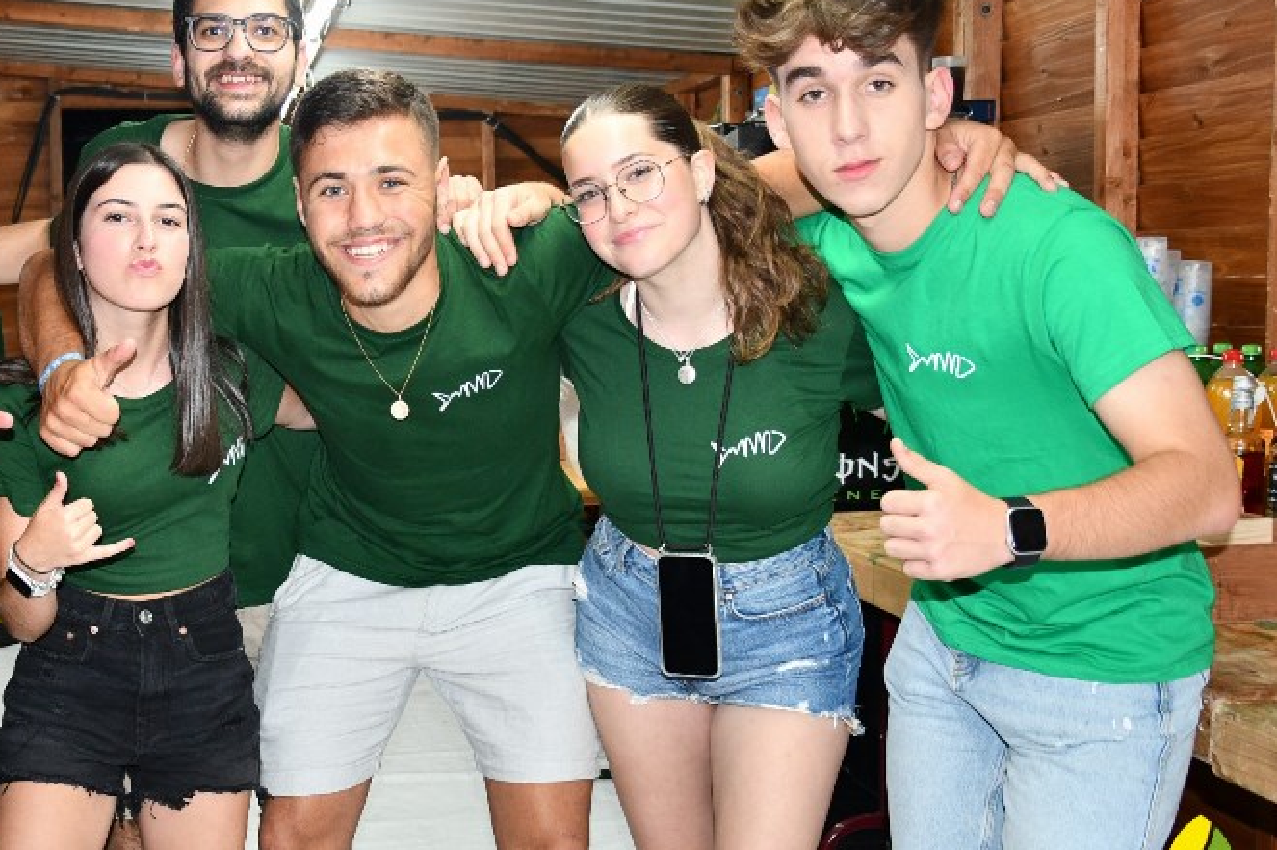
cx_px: 341
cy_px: 443
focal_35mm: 51
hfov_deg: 38.1
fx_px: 1808
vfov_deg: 26.4
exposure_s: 1/60
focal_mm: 22
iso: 900
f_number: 3.8
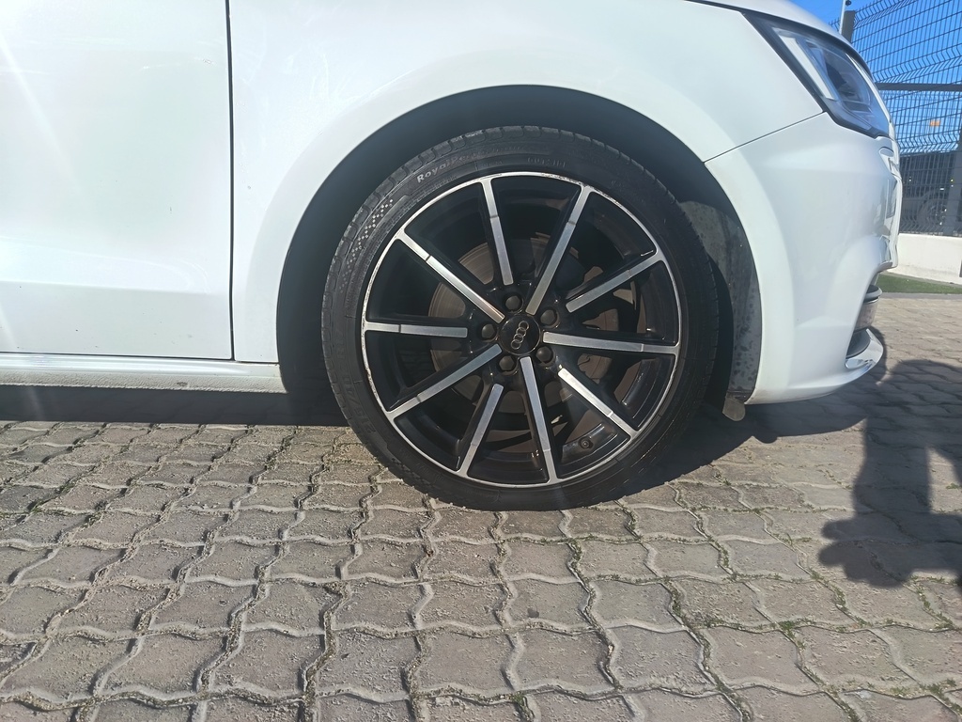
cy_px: 361
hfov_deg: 71.6
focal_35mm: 24
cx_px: 481
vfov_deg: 56.8
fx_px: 667
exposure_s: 1/1064
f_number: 1.75
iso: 100
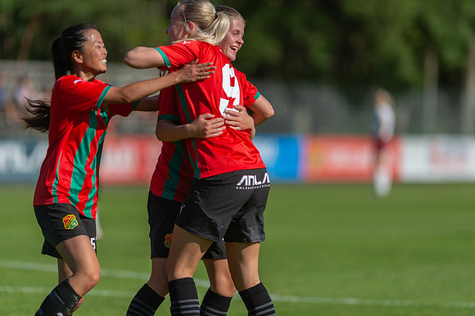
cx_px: 238
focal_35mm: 300
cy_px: 158
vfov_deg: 4.6
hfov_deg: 6.9
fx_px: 3956
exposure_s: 1/1600
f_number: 3.2
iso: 100
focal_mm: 300
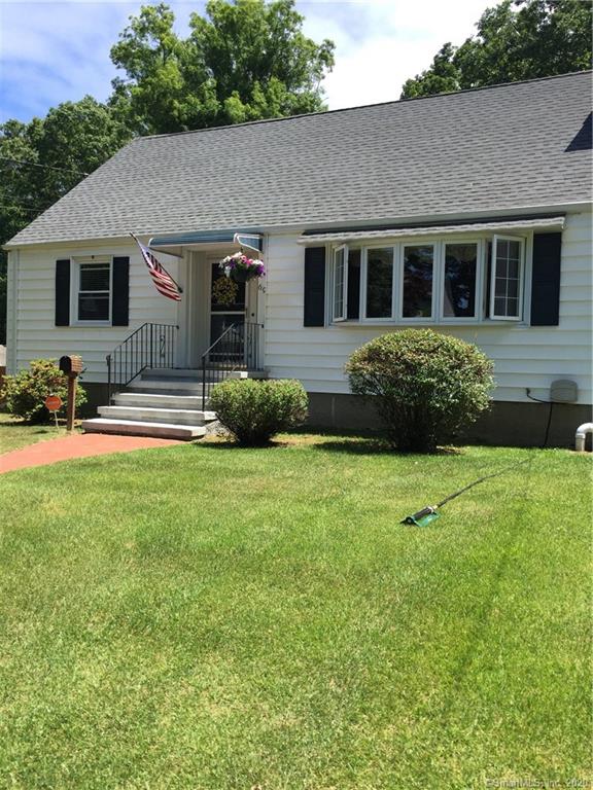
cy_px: 395
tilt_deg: -1.4
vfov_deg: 61.7
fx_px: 662
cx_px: 296
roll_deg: -1.9
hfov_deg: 48.2
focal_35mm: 29
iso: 32
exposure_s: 1/1041
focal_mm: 4.15
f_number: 2.2
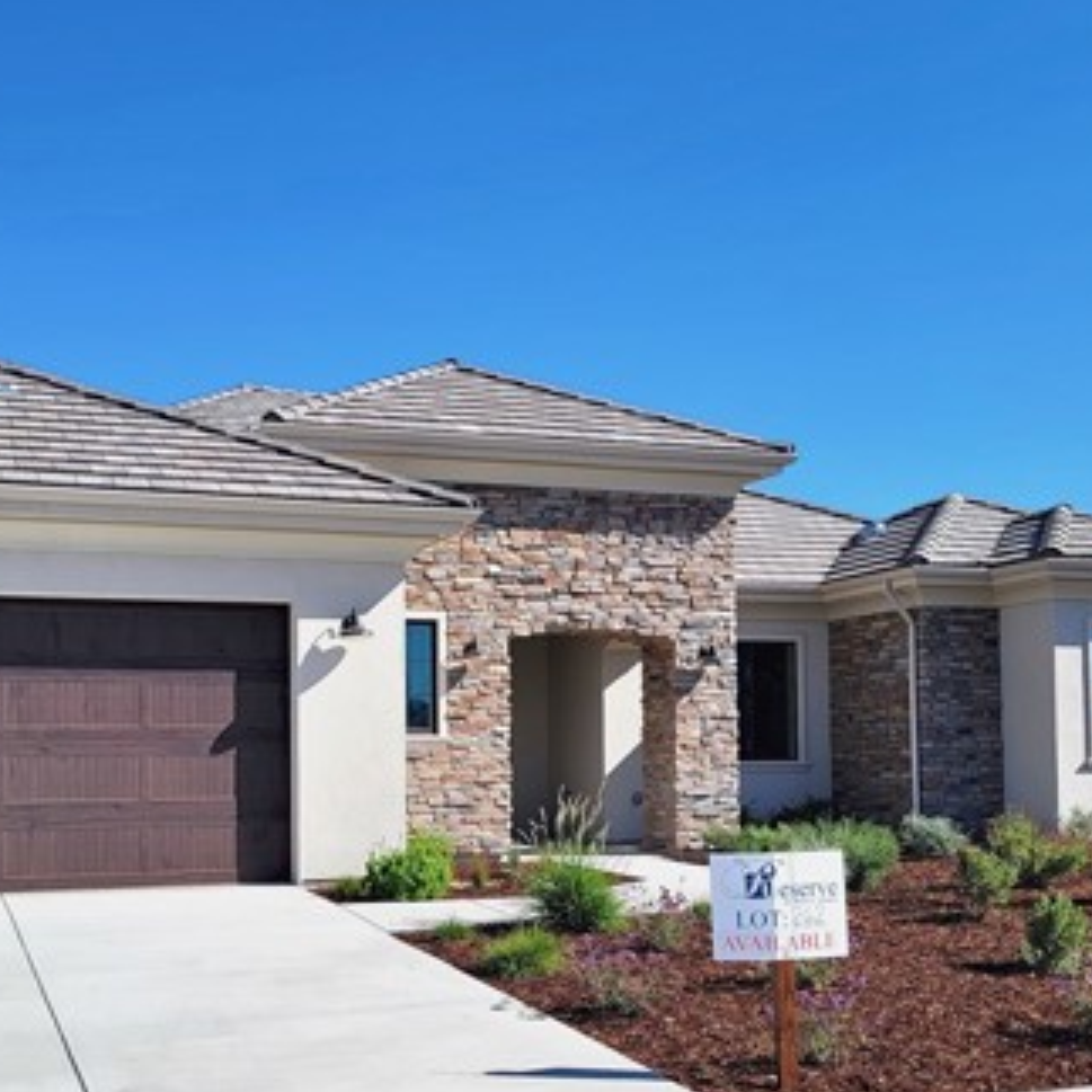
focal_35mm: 42
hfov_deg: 39.6
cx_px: 382
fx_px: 1499
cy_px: 676
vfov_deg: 39.8
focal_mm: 6.7
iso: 16
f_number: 1.8
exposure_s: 1/1361
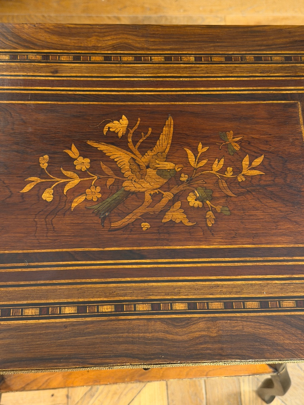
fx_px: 562
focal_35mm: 48
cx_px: 152
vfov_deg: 39.7
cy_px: 202
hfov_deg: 30.3
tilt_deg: -64.9
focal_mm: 6.76
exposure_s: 1/25
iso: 640
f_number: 1.78
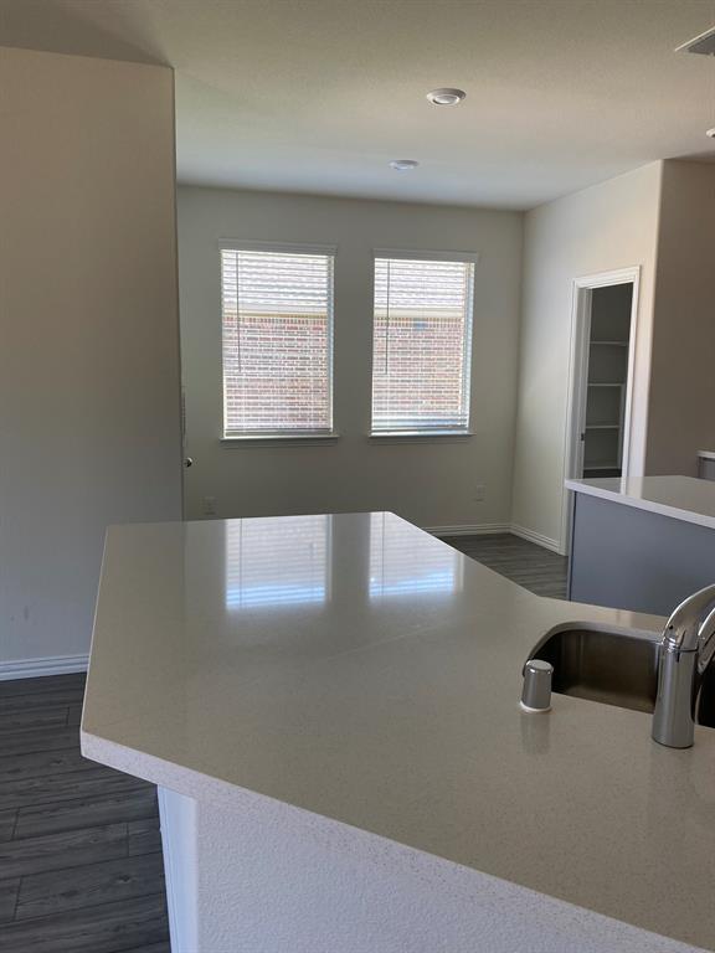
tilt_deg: -7.7
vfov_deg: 67.3
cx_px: 358
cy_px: 476
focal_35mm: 26
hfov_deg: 53.1
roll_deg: -0.1
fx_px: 716
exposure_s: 1/120
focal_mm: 4.25
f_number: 1.8
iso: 64
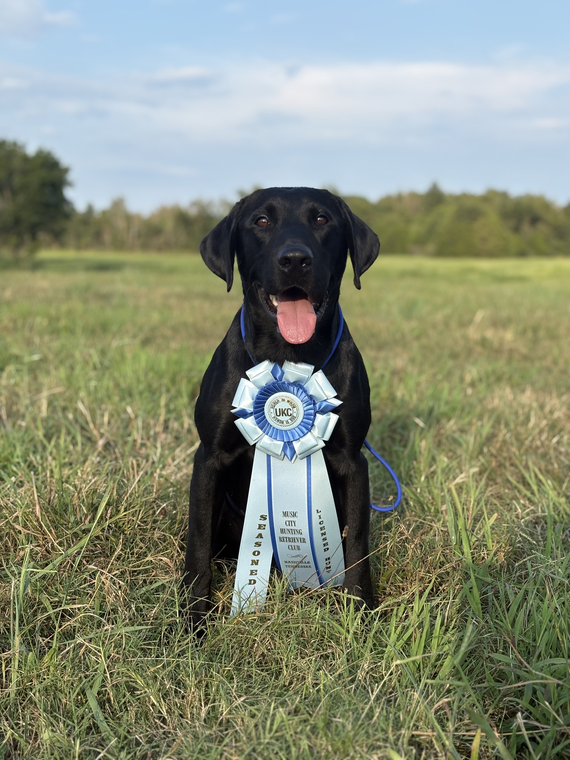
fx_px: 1142
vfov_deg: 36.8
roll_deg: -0.5
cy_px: 380
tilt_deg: -6.3
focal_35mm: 52
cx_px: 285
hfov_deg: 28.0
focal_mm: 5.96
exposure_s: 1/1393
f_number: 1.6
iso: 32
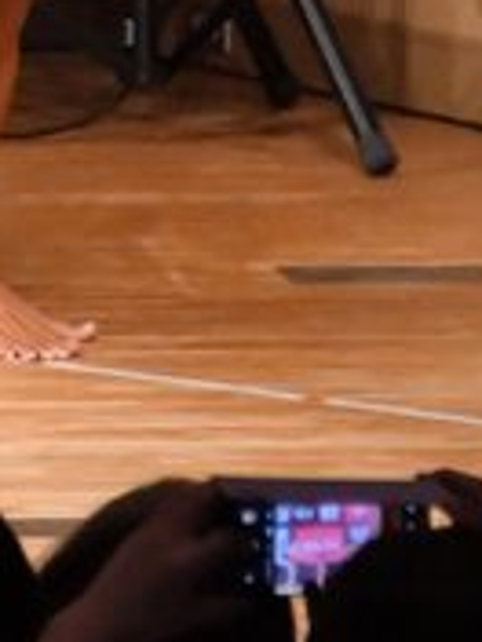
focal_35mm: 1014
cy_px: -266
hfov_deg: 1.5
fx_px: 18826
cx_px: -867
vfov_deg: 2.0
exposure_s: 1/400
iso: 11400
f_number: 5.6
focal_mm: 160
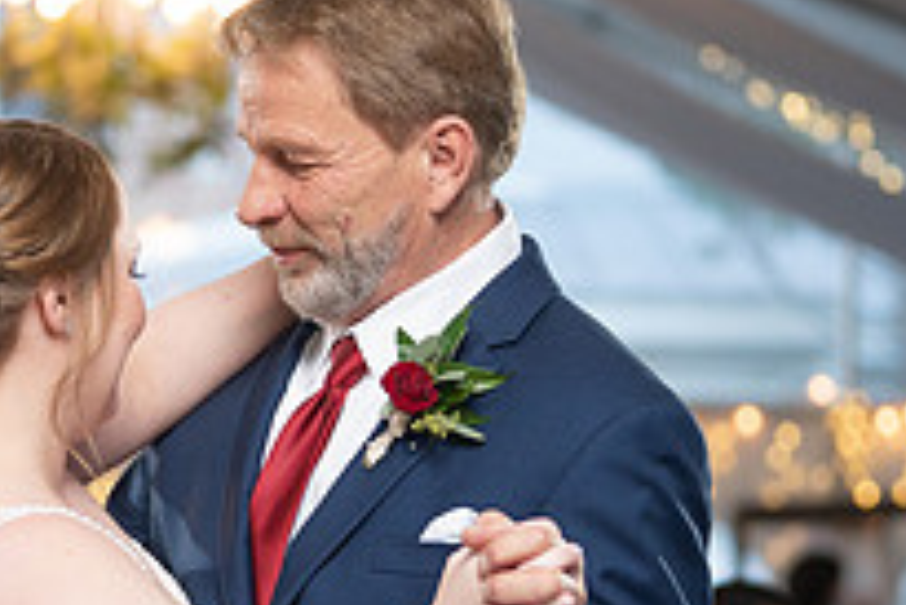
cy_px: 518
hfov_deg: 9.1
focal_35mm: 225
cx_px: 114
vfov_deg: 6.1
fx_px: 5666
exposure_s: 1/250
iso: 500
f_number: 2.8
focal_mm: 73
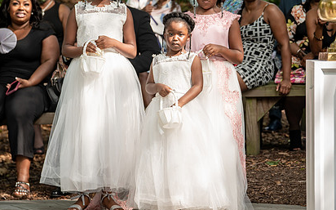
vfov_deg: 6.2
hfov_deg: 9.9
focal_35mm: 212
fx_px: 1940
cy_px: 54
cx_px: 176
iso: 200
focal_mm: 133
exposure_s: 1/200
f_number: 4
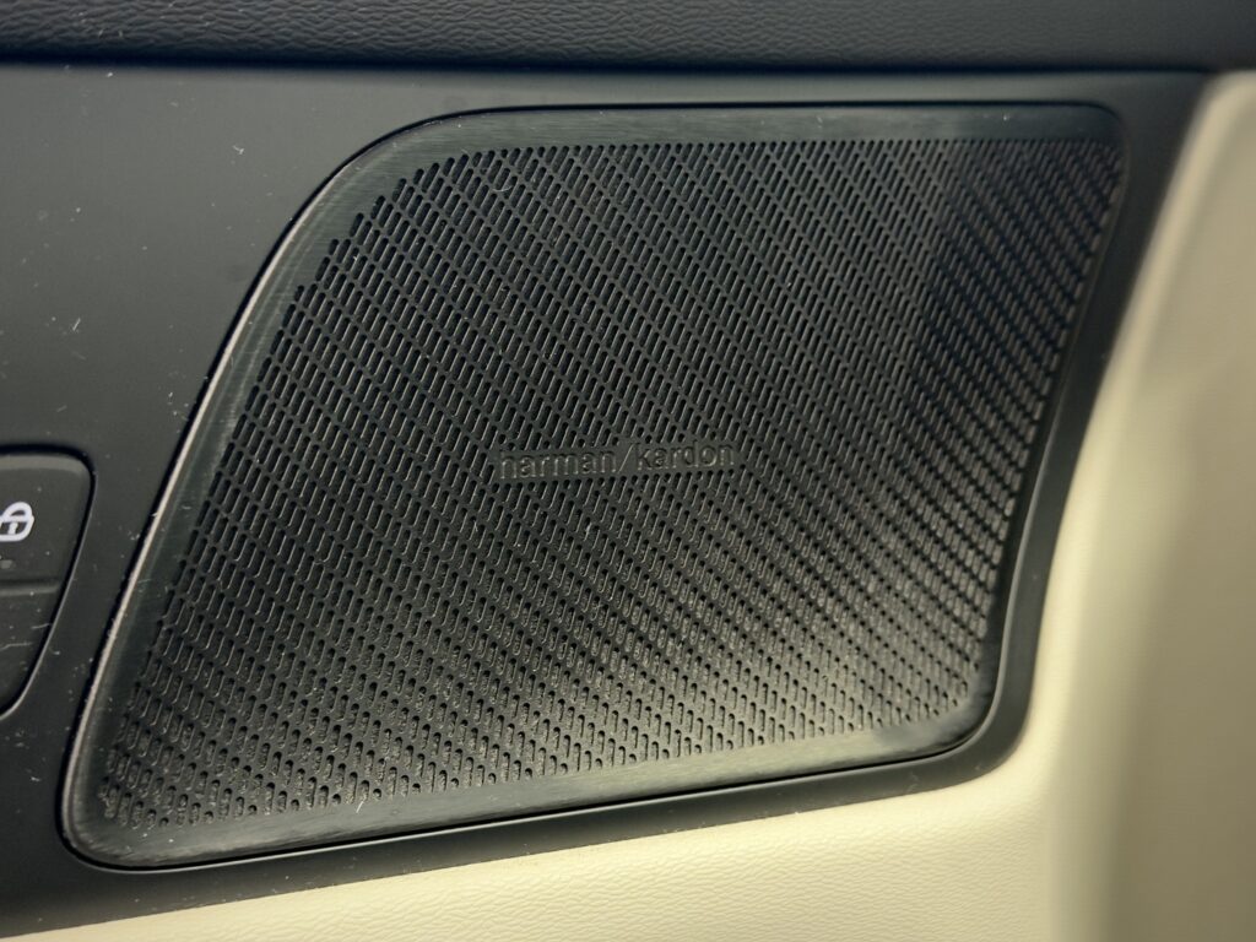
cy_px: 471
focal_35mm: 48
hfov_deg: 39.7
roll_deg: +0.4
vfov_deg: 30.3
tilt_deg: -10.6
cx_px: 628
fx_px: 1742
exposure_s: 1/30
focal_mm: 6.76
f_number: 1.78
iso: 640
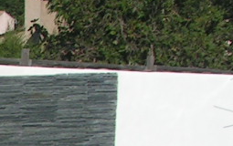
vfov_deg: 6.4
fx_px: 1284
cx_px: -263
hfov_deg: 9.5
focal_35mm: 202
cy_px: 257
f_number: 5.6
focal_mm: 5.8
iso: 50
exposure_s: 1/640
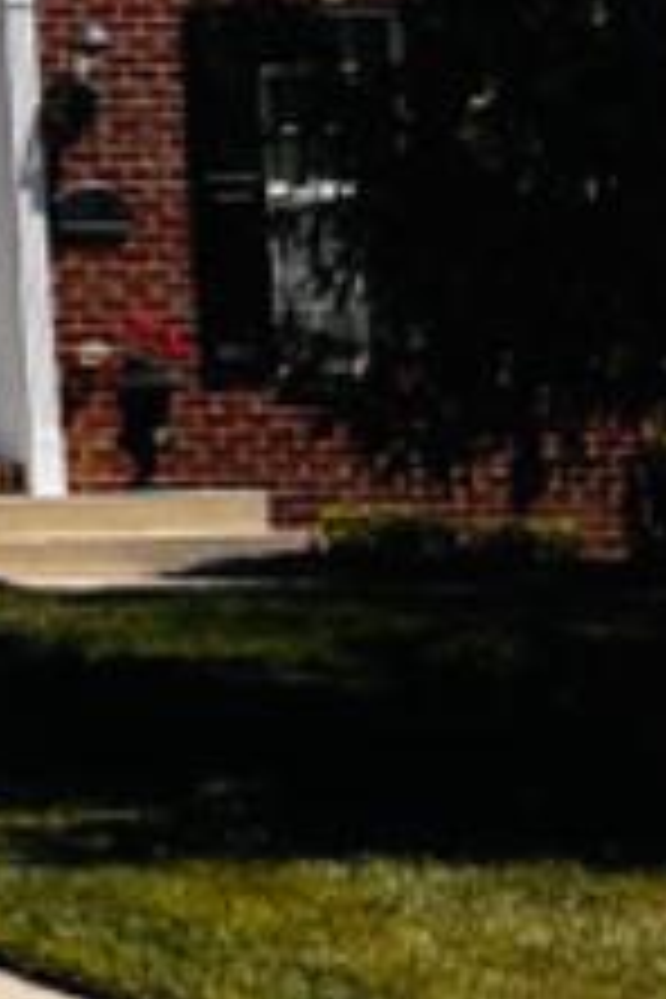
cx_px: -1359
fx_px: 4800
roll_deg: +0.9
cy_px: 140
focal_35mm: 173
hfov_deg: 7.1
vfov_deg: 11.8
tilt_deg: +5.8
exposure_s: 1/6623
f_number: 1.78
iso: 80
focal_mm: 6.86
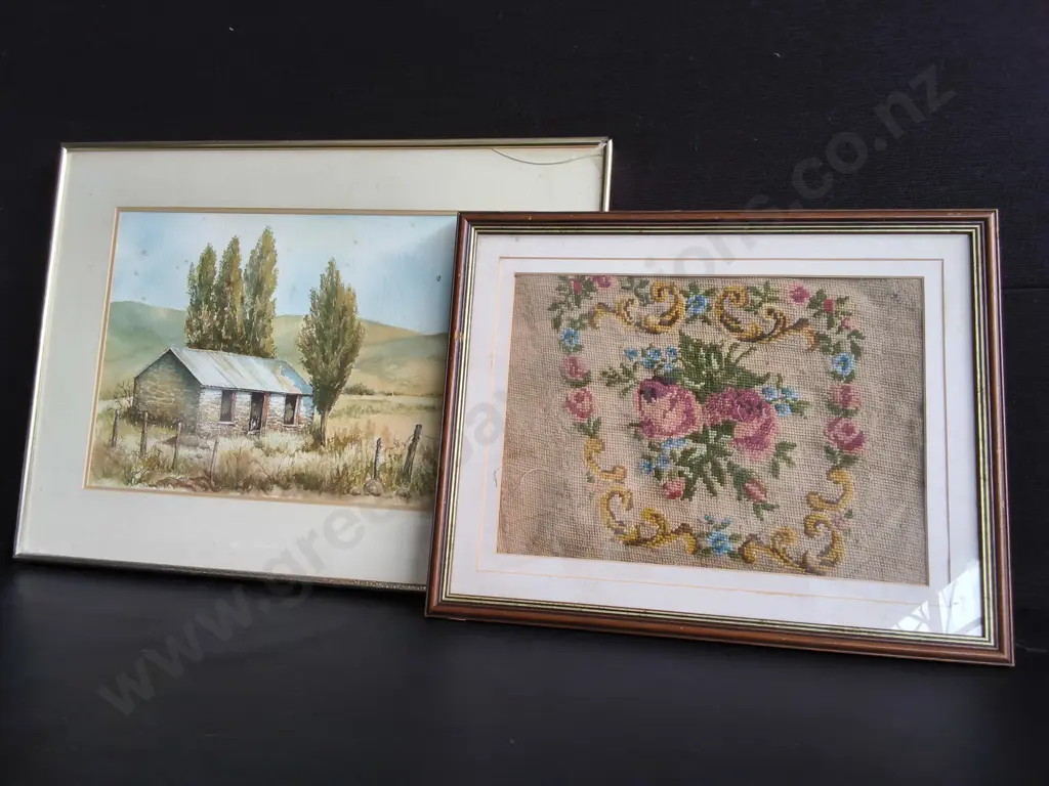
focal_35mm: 27
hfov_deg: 65.3
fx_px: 818
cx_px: 524
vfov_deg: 51.4
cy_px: 393
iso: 64
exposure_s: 1/100
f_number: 2
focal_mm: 2.87
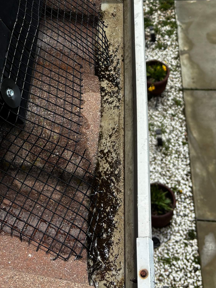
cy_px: -57
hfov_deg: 21.1
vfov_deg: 25.3
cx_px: 53
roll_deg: +9.5
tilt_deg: -36.9
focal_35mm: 69
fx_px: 574
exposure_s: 1/2193
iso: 50
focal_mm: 5.96
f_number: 1.6
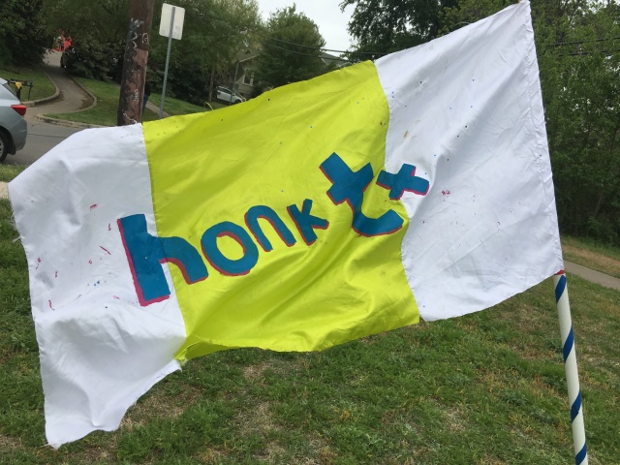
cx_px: 310
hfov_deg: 61.7
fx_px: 519
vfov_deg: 48.2
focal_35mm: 29
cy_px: 232
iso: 25
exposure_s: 1/1026
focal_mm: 4.15
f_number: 2.2
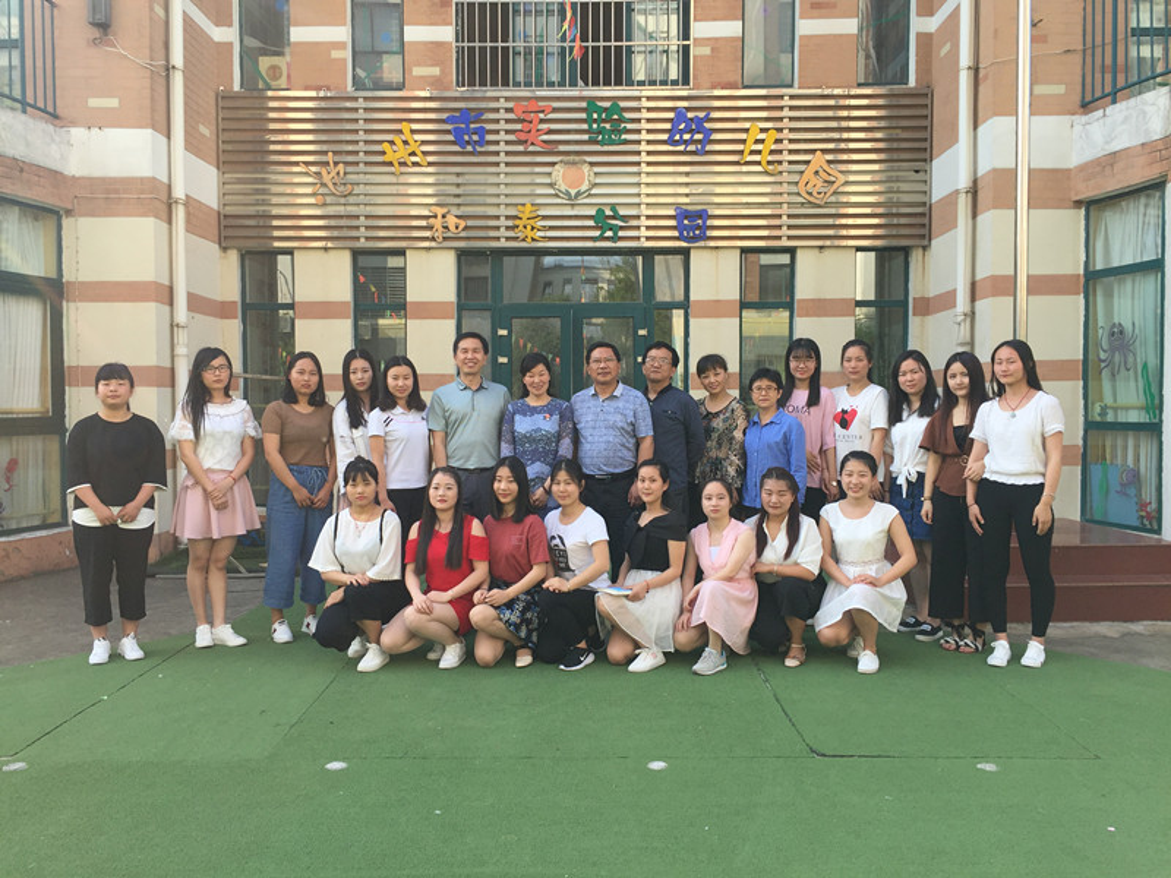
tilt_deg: -1.8
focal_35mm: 29
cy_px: 439
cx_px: 586
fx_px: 981
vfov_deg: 48.2
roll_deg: -0.2
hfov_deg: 61.7
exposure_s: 1/460
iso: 32
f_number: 2.2
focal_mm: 4.15
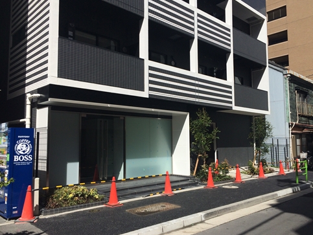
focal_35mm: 30
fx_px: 271
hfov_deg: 59.9
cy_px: 119
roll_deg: +0.1
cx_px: 159
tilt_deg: +4.3
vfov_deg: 46.8
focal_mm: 4.15
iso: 32
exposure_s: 1/2564
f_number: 2.2
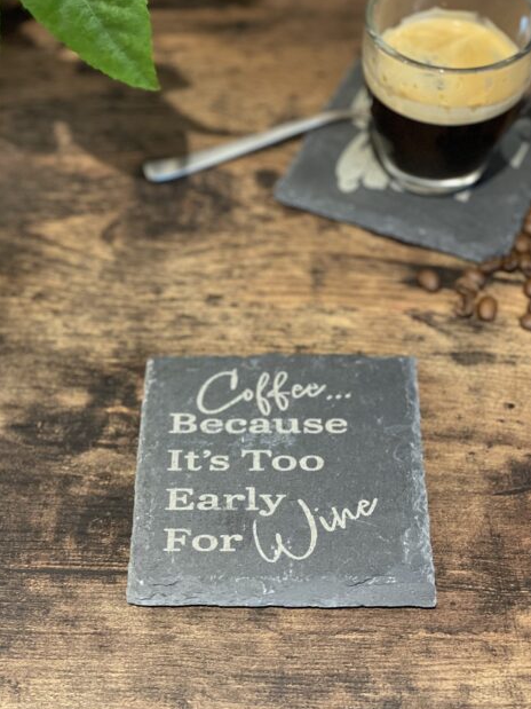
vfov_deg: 34.4
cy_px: 368
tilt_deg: -53.5
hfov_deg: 26.1
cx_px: 248
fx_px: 1146
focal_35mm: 56
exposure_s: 1/33
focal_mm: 6
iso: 320
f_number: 2
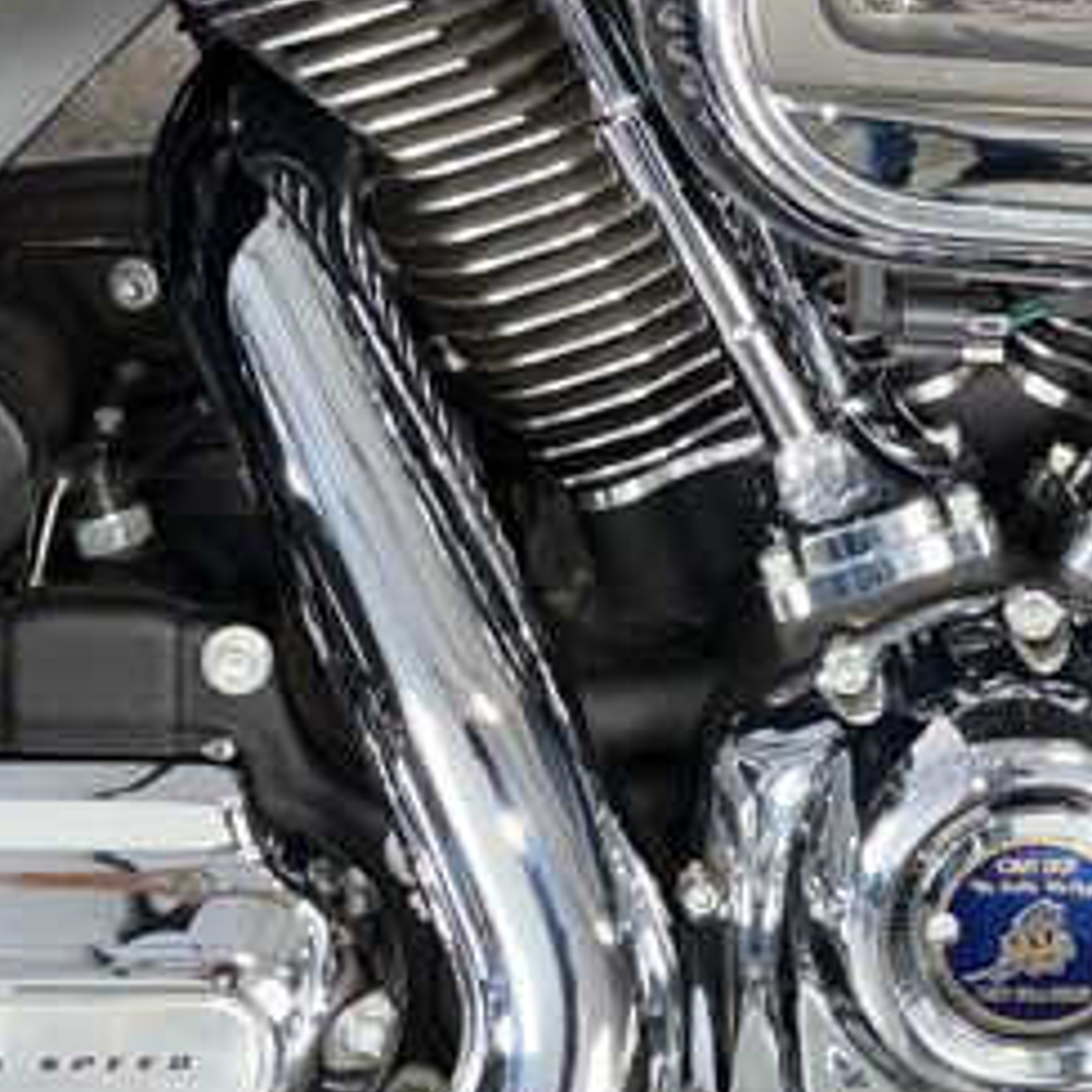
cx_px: 667
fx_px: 3176
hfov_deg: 19.5
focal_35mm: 89
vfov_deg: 19.3
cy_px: 192
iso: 64
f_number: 1.78
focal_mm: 6.76
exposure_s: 1/16
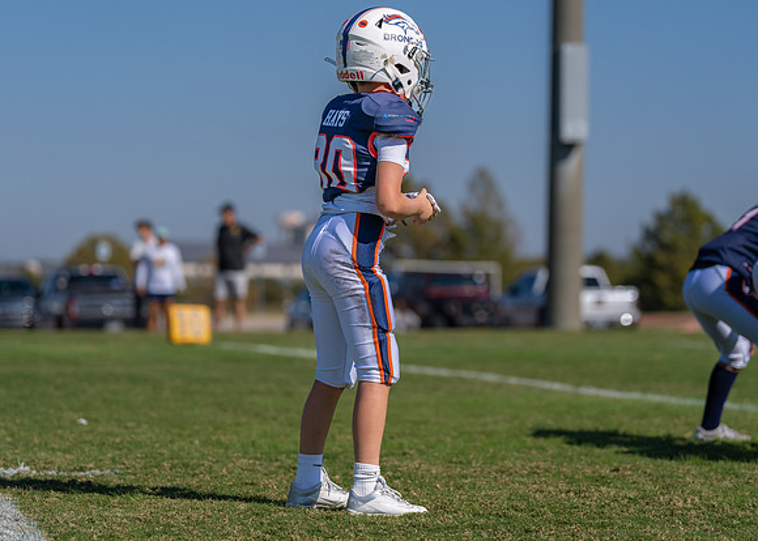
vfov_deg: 10.9
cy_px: 245
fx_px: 2839
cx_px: 356
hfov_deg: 15.2
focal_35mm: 132
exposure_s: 1/4000
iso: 100
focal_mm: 115
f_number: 2.8
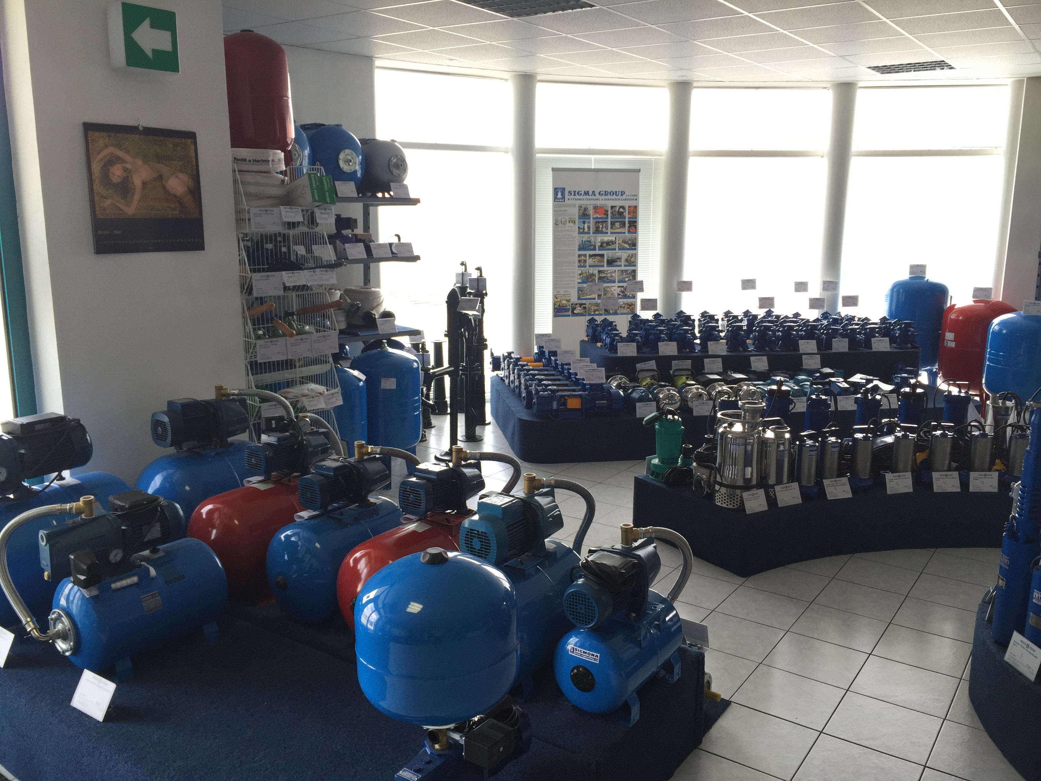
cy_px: 390
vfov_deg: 48.2
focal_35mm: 29
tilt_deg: -11.1
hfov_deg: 61.7
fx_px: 872
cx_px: 520
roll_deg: -0.9
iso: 40
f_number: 2.2
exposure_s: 1/100
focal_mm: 4.15
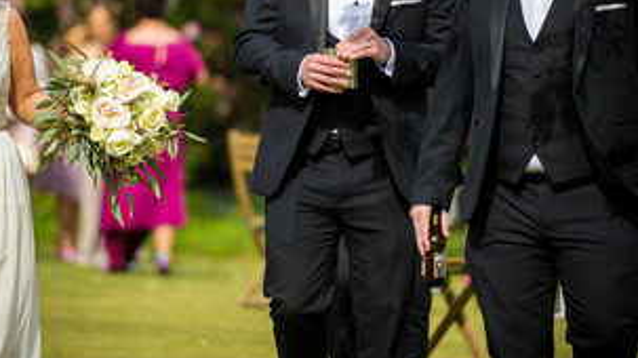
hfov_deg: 6.5
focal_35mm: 332
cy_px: 112
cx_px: 275
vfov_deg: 3.7
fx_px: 5613
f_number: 2.8
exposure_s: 1/1250
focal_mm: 200
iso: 100
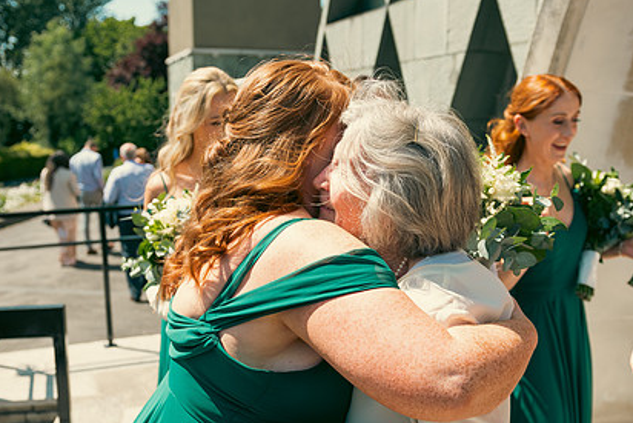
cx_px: 293
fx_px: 668
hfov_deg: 50.6
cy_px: 242
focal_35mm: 38
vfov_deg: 35.0
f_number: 3.5
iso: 100
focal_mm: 27
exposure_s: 1/800
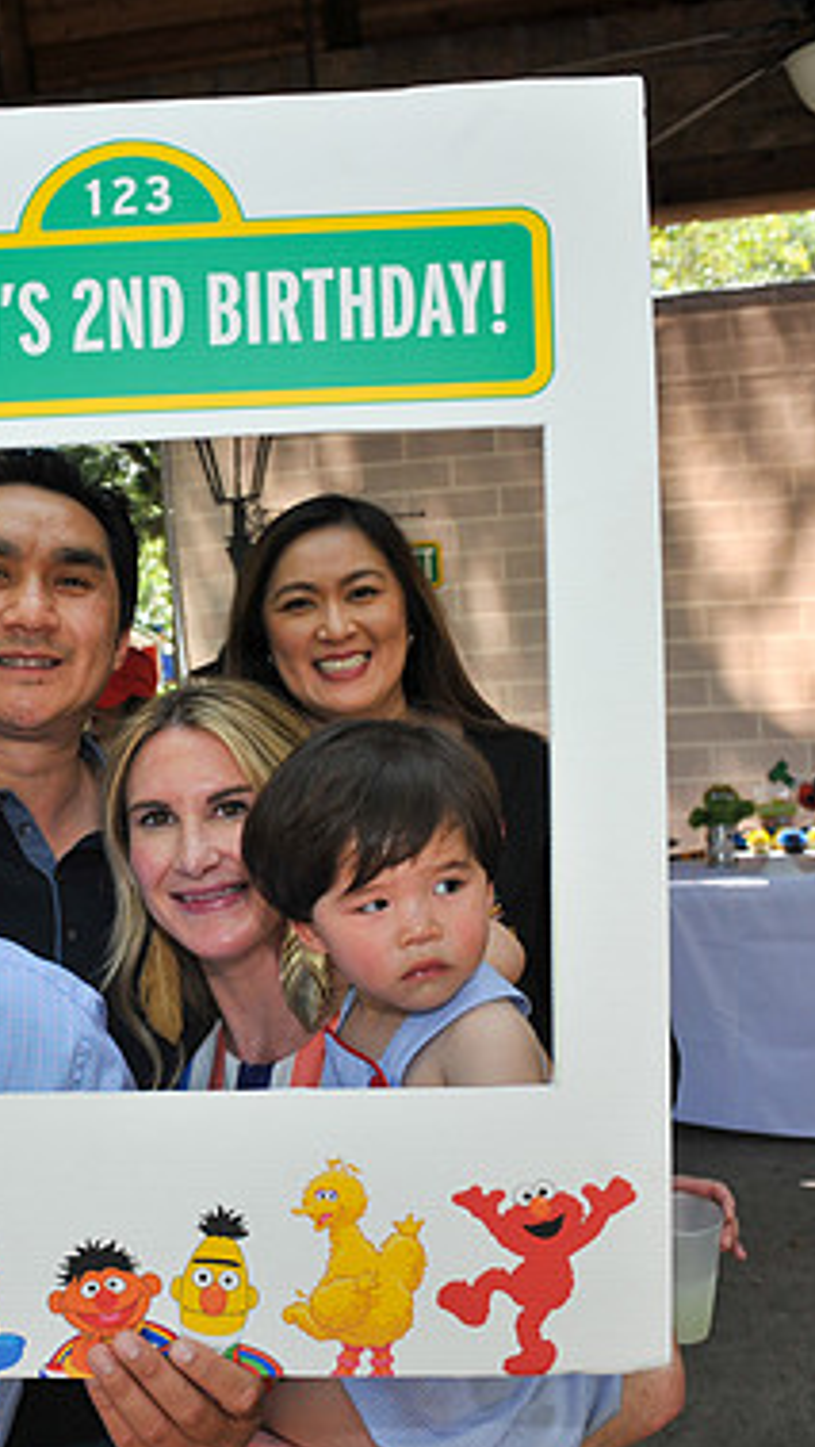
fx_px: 1727
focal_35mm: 45
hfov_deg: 25.7
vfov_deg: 45.5
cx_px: 73
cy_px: 735
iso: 320
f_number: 5.6
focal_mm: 28
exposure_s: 1/200
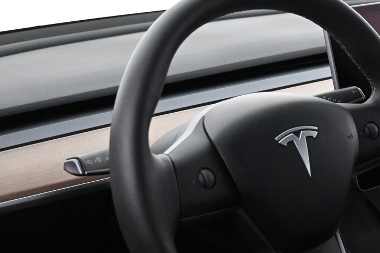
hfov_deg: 28.5
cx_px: 285
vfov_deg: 19.5
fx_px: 735
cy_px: 144
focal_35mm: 70
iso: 4000
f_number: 3.8
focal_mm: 20.5
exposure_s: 1/60
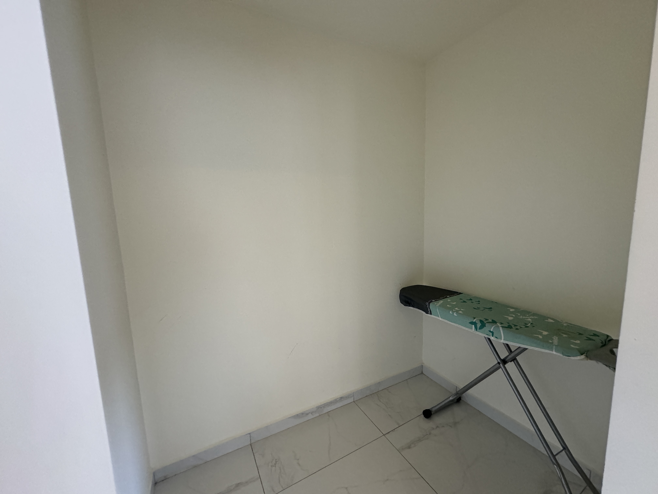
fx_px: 266
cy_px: 247
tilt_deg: -6.7
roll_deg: +2.1
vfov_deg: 85.7
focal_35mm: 14
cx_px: 329
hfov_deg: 102.1
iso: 320
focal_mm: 2.22
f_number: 2.2
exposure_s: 1/66
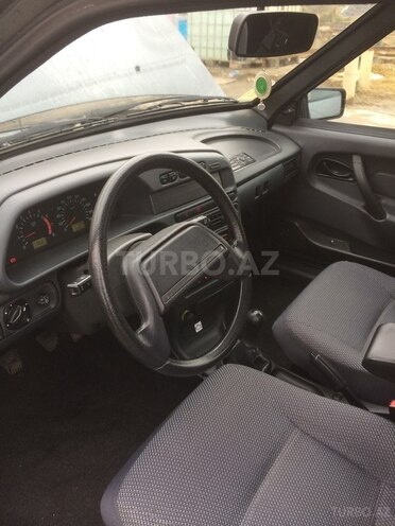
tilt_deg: -34.2
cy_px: 263
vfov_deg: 61.7
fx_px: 441
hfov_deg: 48.2
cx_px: 198
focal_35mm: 29
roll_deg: -0.7
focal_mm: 4.15
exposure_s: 1/33
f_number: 2.2
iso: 32
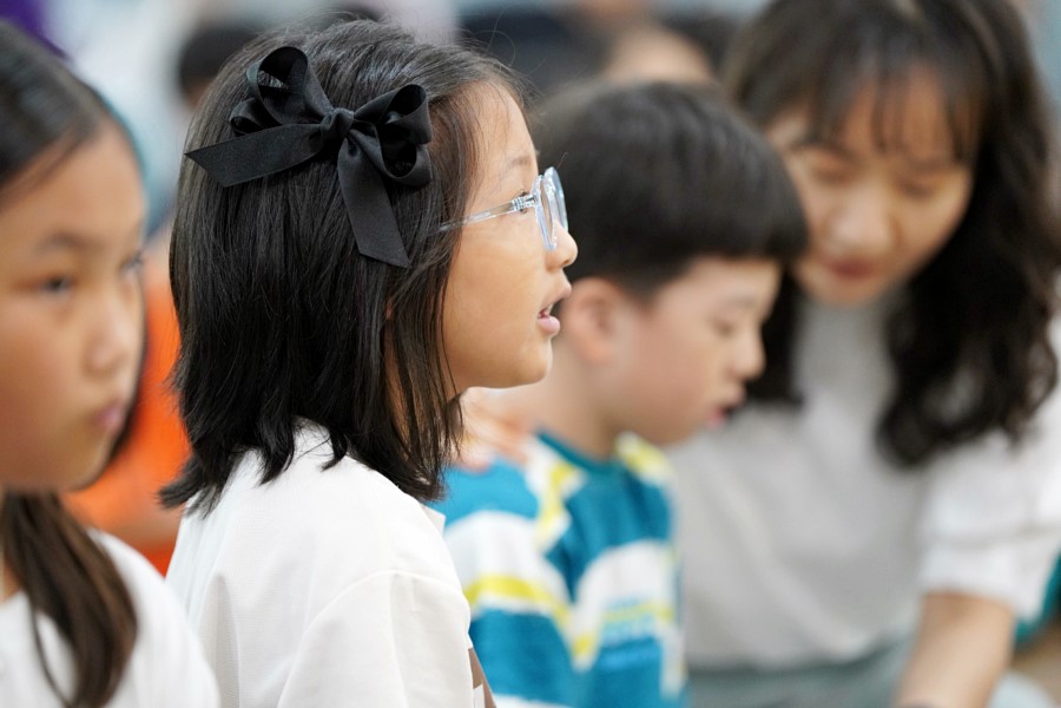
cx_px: 530
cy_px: 354
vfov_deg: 6.9
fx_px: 5894
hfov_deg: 10.3
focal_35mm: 200
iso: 2500
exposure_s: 1/250
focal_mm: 200
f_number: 2.8
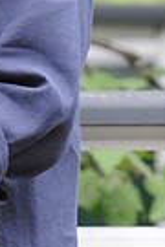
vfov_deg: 2.4
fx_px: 5905
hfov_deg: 1.6
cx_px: -187
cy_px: -60
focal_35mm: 859
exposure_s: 1/100
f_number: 5
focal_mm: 200
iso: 500
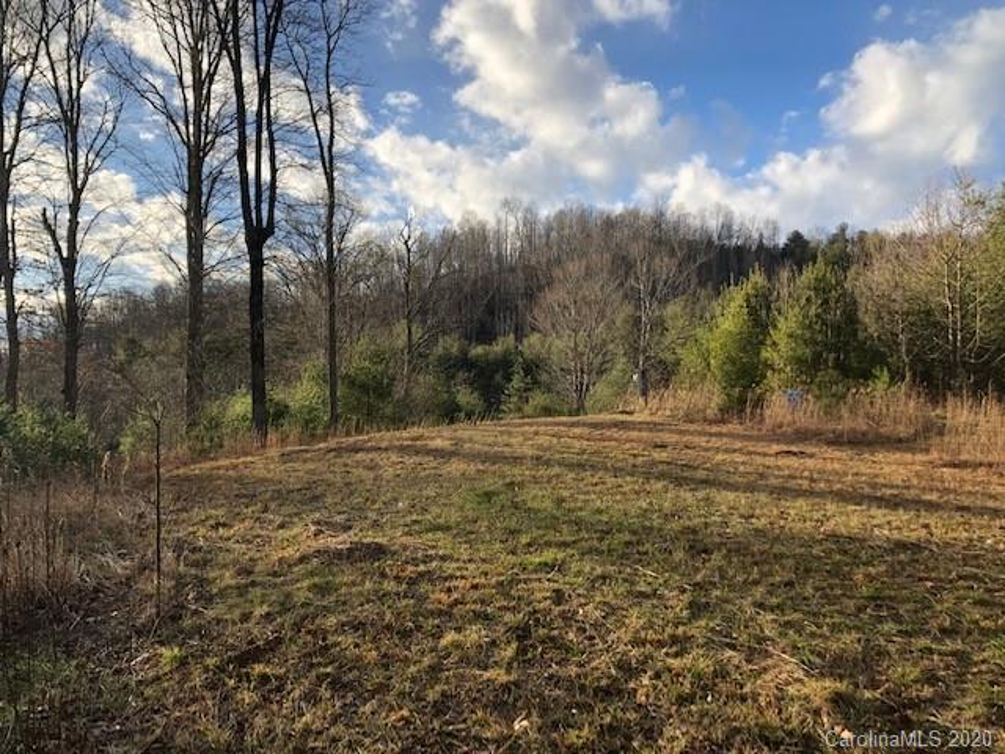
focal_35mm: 28
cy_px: 377
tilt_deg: +0.5
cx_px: 502
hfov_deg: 63.4
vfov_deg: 49.7
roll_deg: -0.3
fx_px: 813
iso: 20
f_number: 1.8
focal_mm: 4
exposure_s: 1/1066
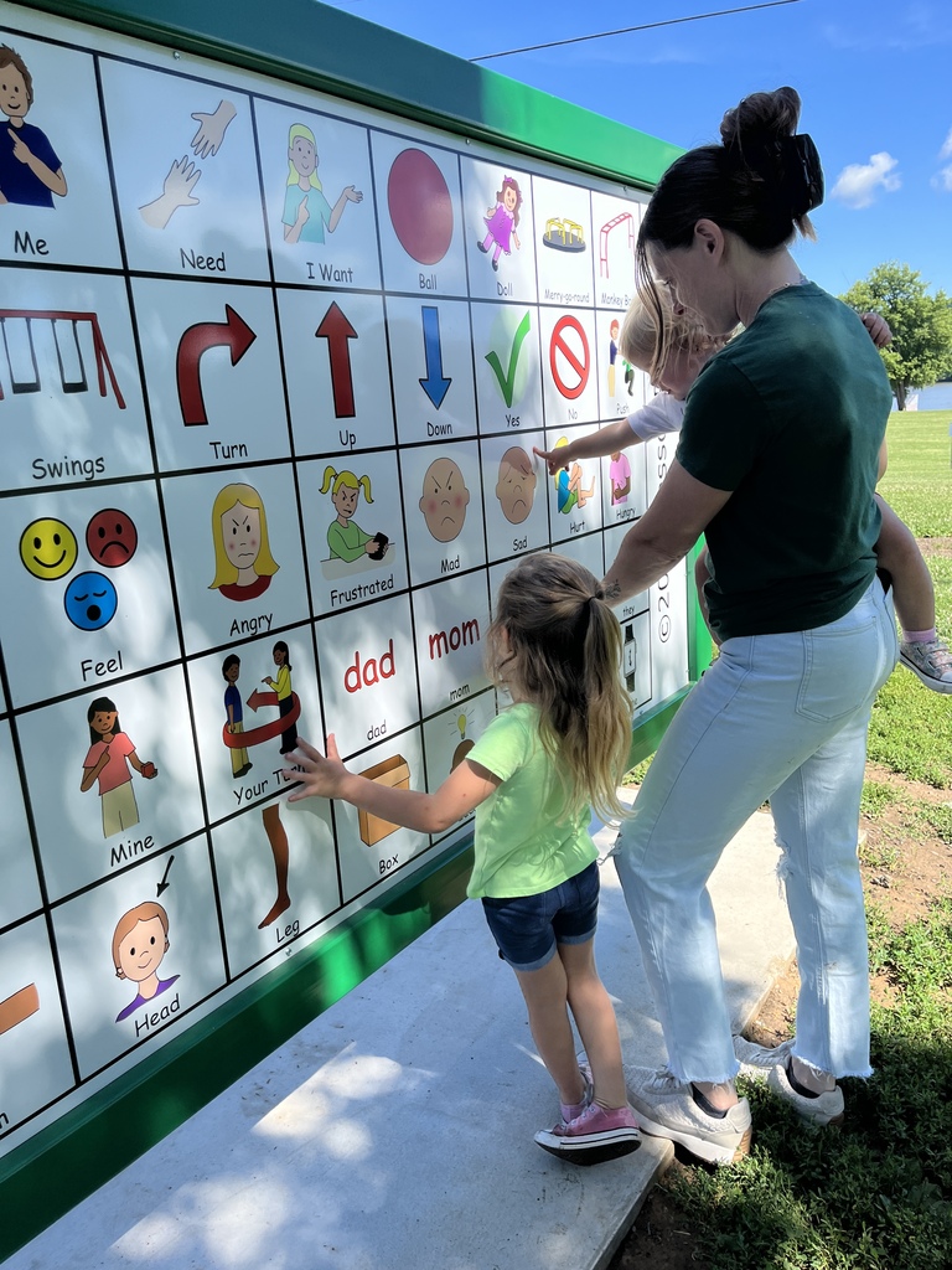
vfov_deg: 67.3
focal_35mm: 26
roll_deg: +4.3
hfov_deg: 53.1
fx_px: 953
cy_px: 635
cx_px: 476
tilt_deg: -13.1
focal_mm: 5.1
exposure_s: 1/1441
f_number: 1.6
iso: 50
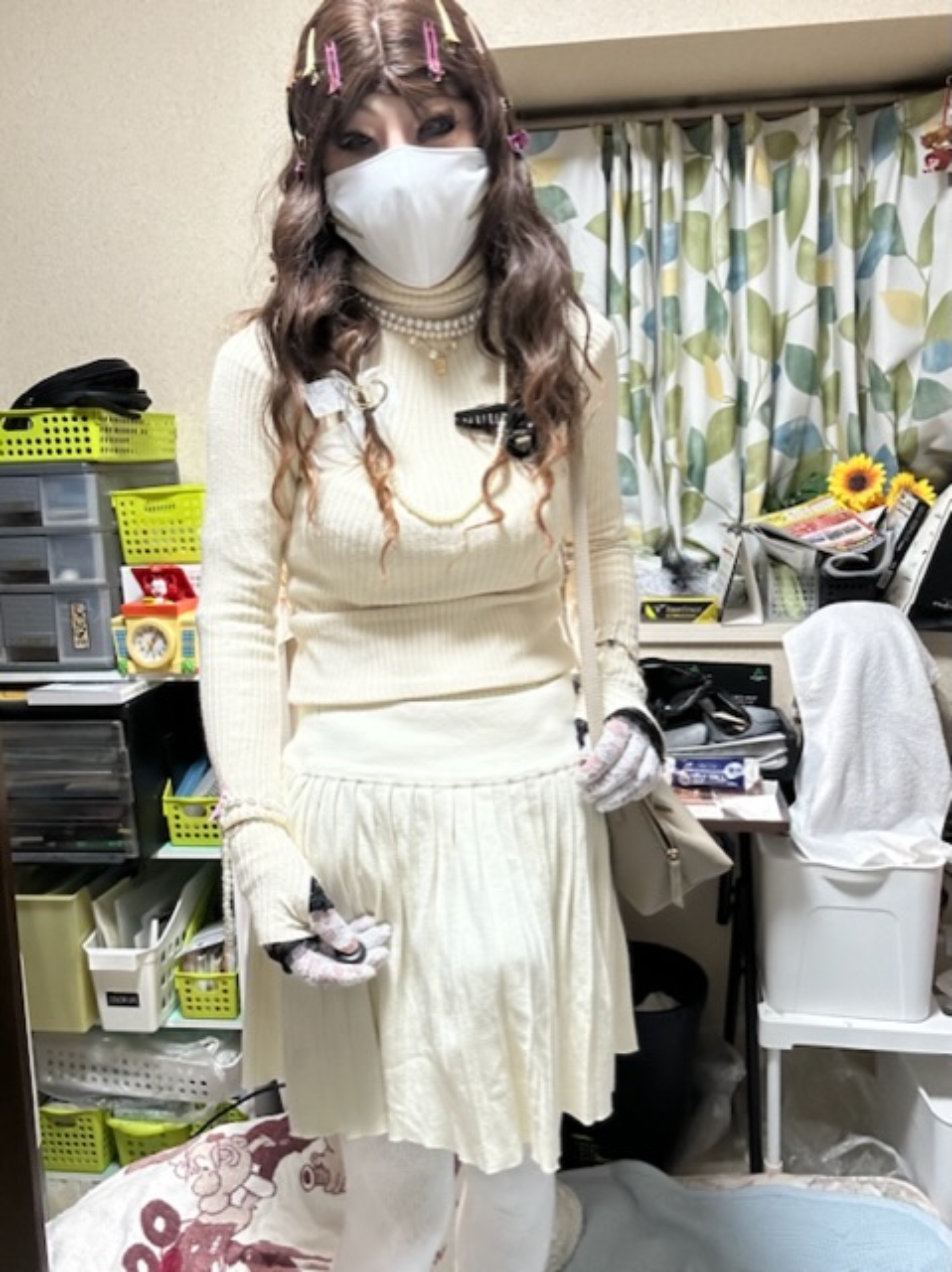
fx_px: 1102
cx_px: 476
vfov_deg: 60.0
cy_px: 636
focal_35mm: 30
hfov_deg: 46.7
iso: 125
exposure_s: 1/60
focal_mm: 2.69
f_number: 1.9
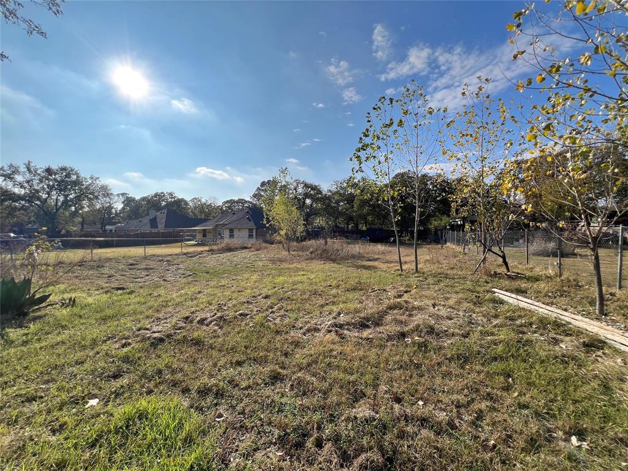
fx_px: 236
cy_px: 236
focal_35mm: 13
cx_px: 314
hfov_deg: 106.2
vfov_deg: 89.9
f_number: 1.8
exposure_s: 1/2053
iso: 32
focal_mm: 1.57
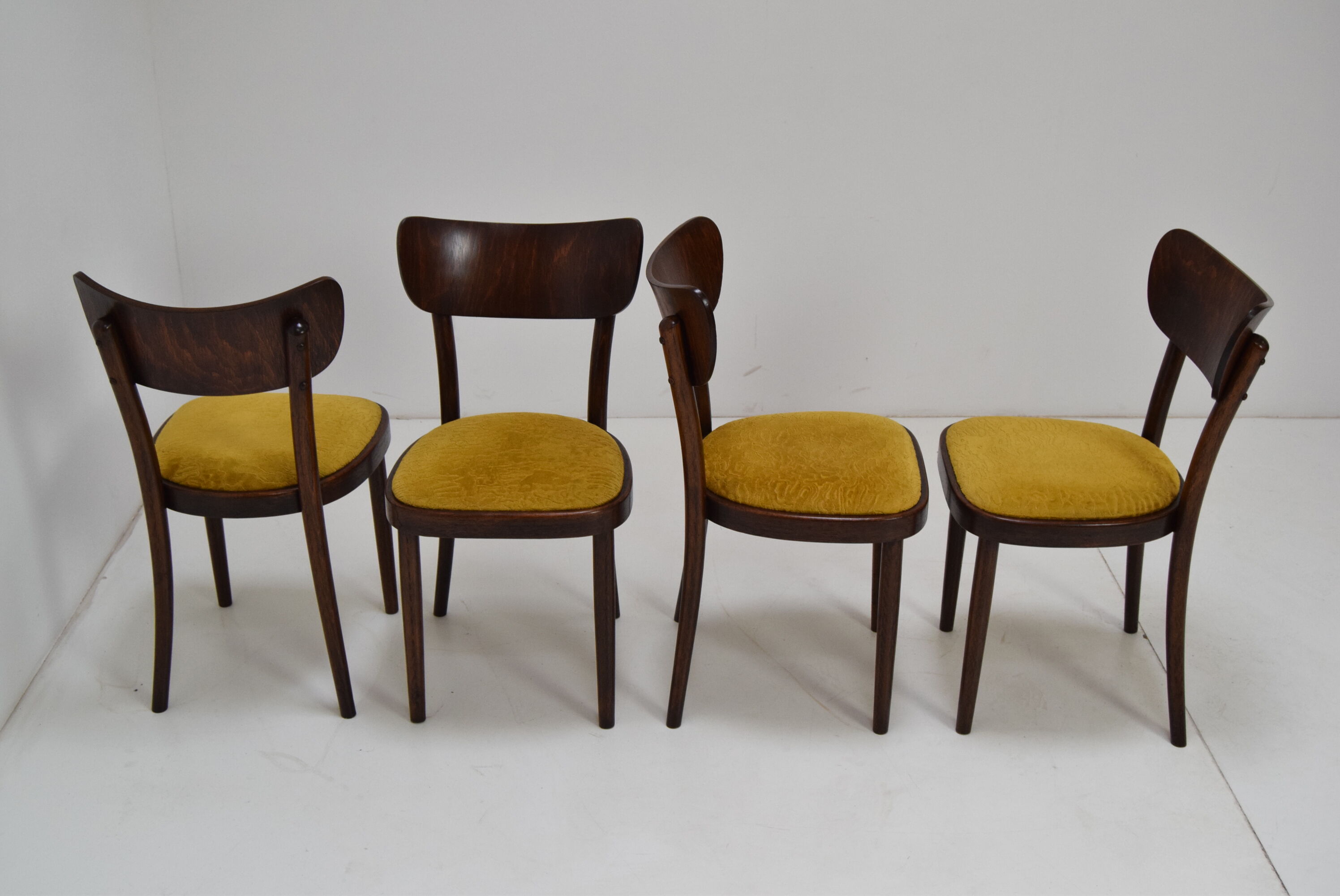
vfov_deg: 34.3
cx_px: 670
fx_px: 1453
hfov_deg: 49.5
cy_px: 448
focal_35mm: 39
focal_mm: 26
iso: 1600
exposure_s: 1/160
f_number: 6.3
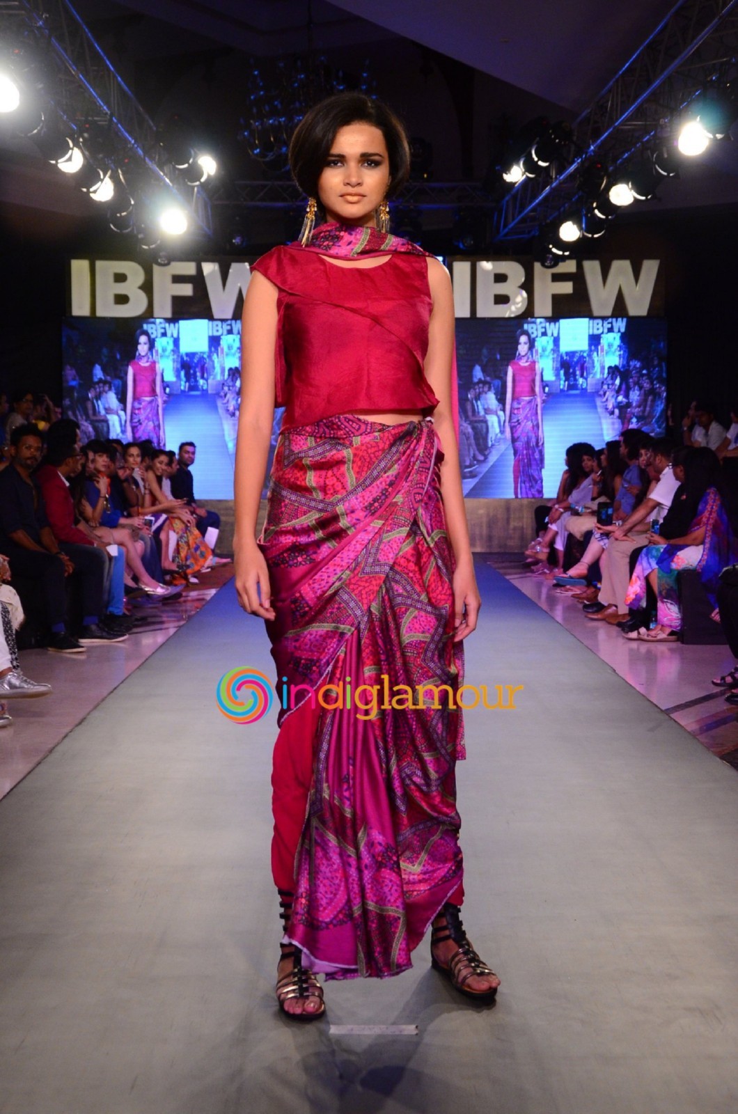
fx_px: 1621
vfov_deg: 37.9
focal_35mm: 52
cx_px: 369
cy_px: 557
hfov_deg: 25.6
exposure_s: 1/320
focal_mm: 35
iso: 1600
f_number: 5.6
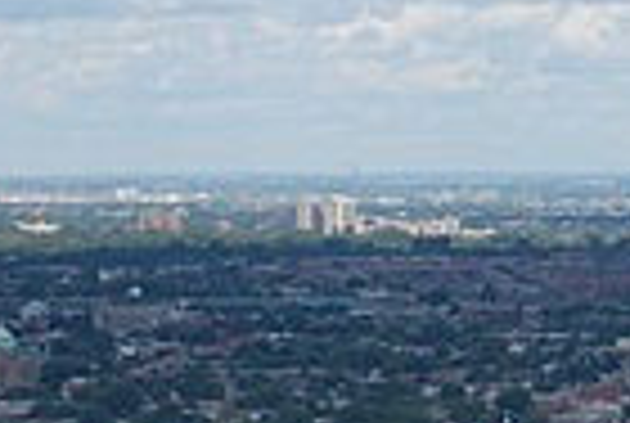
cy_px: 194
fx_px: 4640
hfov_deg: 7.7
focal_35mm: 265
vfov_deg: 5.2
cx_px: 806
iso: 200
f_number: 10
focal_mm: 55
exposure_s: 1/400
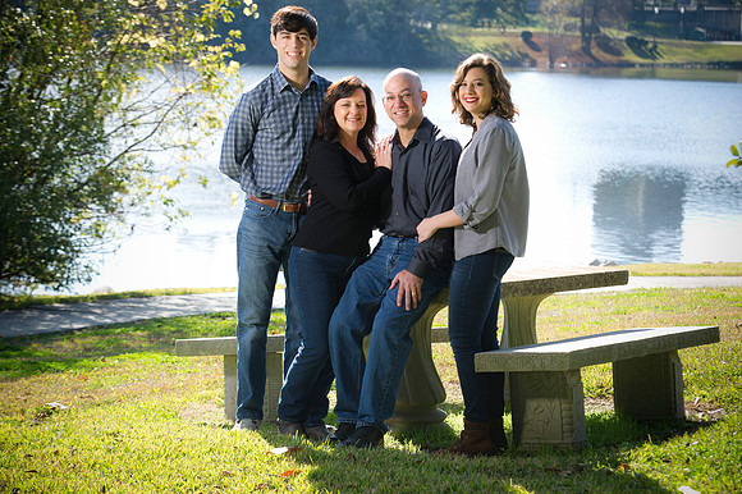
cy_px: 247
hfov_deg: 20.4
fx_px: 2060
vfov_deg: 13.7
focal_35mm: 100
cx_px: 371
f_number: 5.6
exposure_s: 1/250
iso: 200
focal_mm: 100
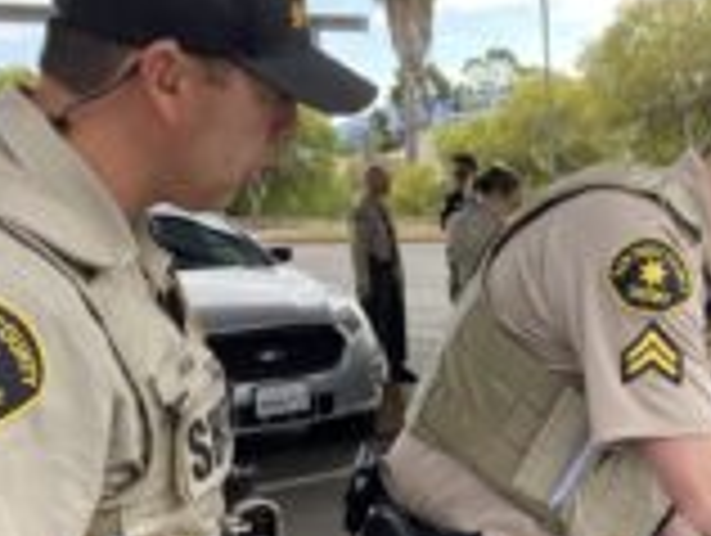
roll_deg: +2.7
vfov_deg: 23.1
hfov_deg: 30.0
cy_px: 475
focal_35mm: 62
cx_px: 616
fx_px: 1275
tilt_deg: -13.3
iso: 20
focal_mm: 3.99
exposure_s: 1/363
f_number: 1.8
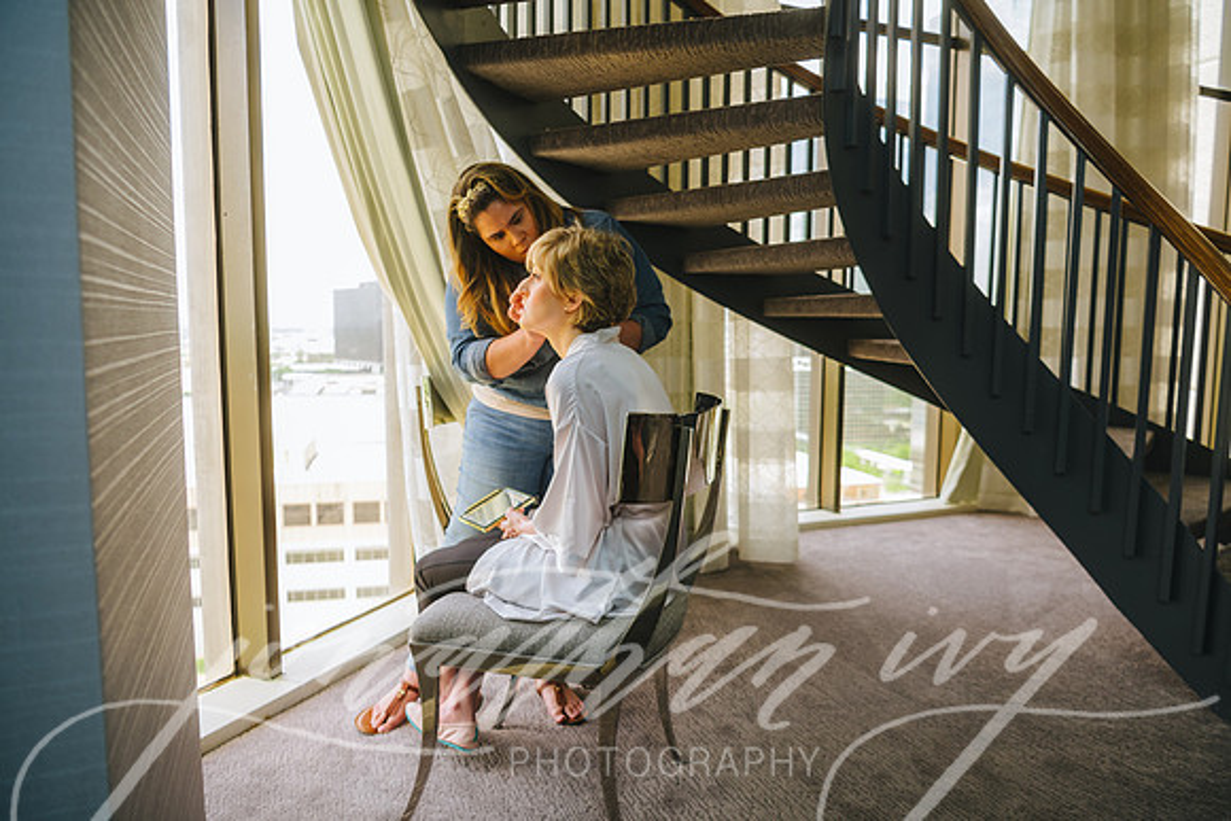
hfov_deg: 73.7
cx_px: 616
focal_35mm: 24
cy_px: 410
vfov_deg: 53.2
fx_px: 821
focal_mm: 24
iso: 400
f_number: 2.8
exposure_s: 1/250
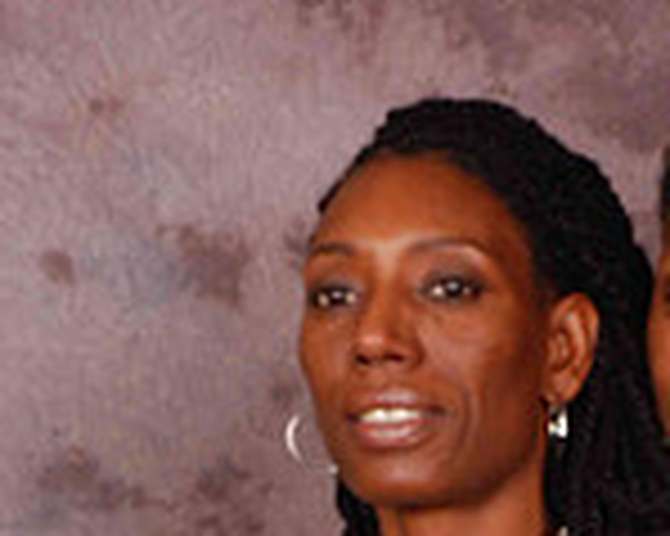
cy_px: 874
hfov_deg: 9.4
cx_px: 623
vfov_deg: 7.4
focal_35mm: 204
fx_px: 4043
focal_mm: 48
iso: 200
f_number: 10
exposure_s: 1/125
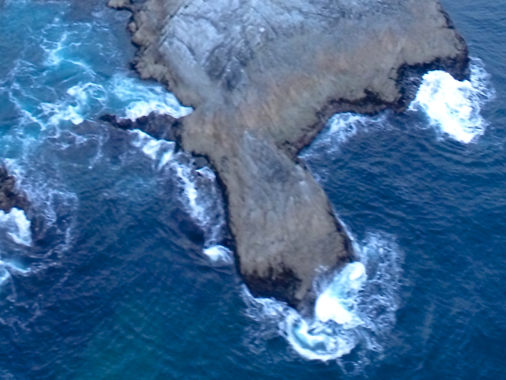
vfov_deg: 24.5
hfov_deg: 36.5
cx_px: 177
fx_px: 760
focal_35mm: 52
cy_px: -112
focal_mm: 3.61
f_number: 2.8
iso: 473
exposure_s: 1/25
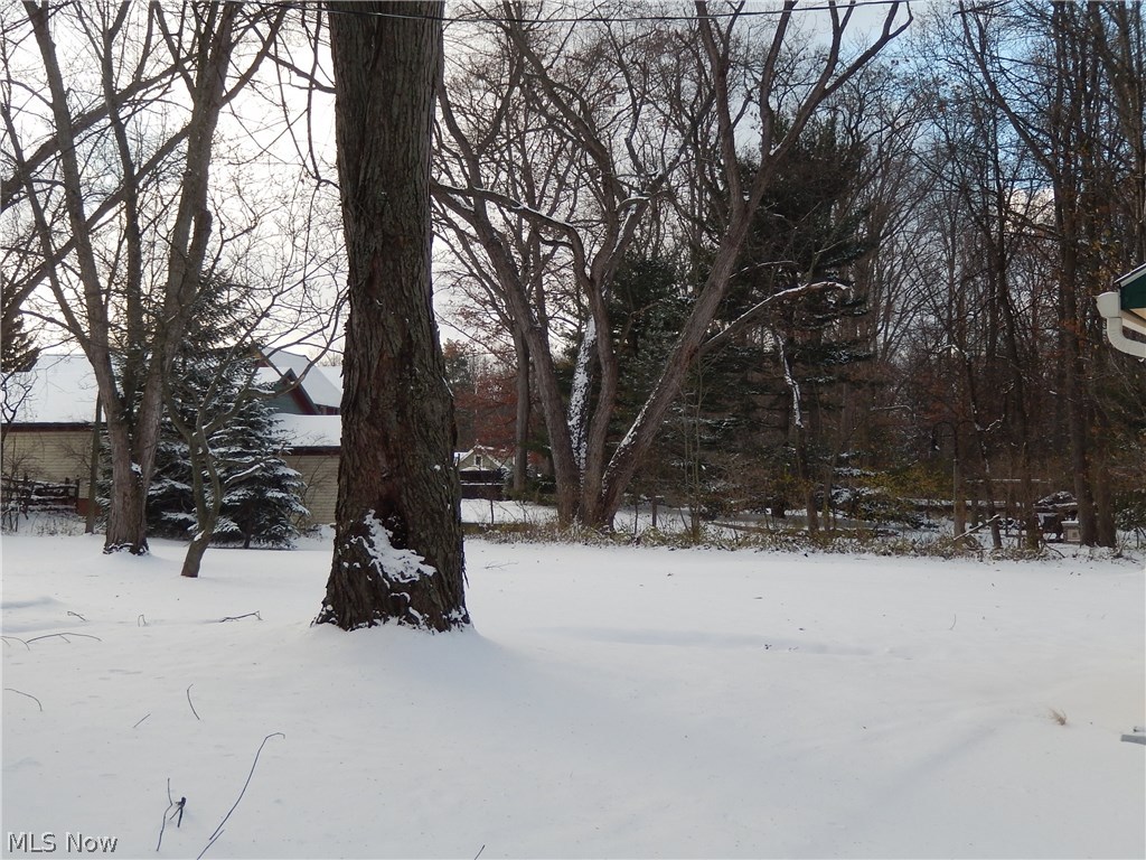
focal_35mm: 45
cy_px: 430
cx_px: 573
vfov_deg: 32.2
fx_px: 1490
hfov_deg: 42.1
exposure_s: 1/320
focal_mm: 8.1
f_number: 4.3
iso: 125
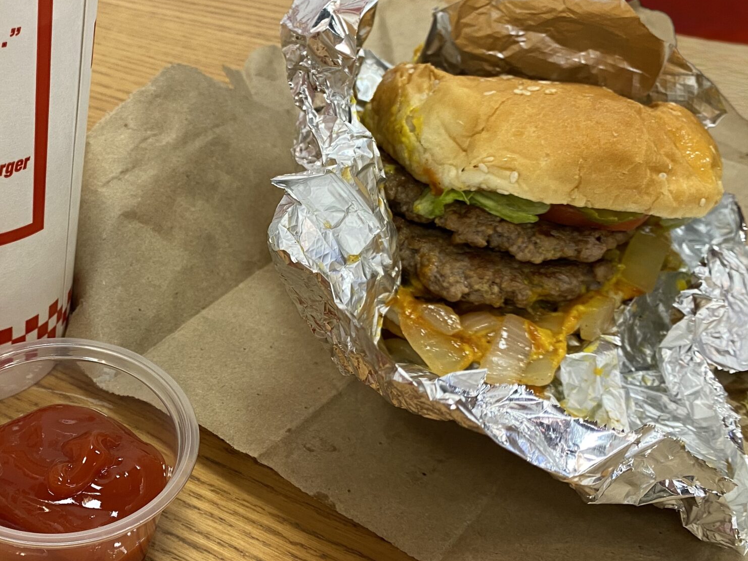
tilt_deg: -33.2
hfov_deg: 40.4
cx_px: 153
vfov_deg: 32.1
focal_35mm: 45
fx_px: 972
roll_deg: -2.2
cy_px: 220
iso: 80
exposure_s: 1/60
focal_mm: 4.25
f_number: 1.8
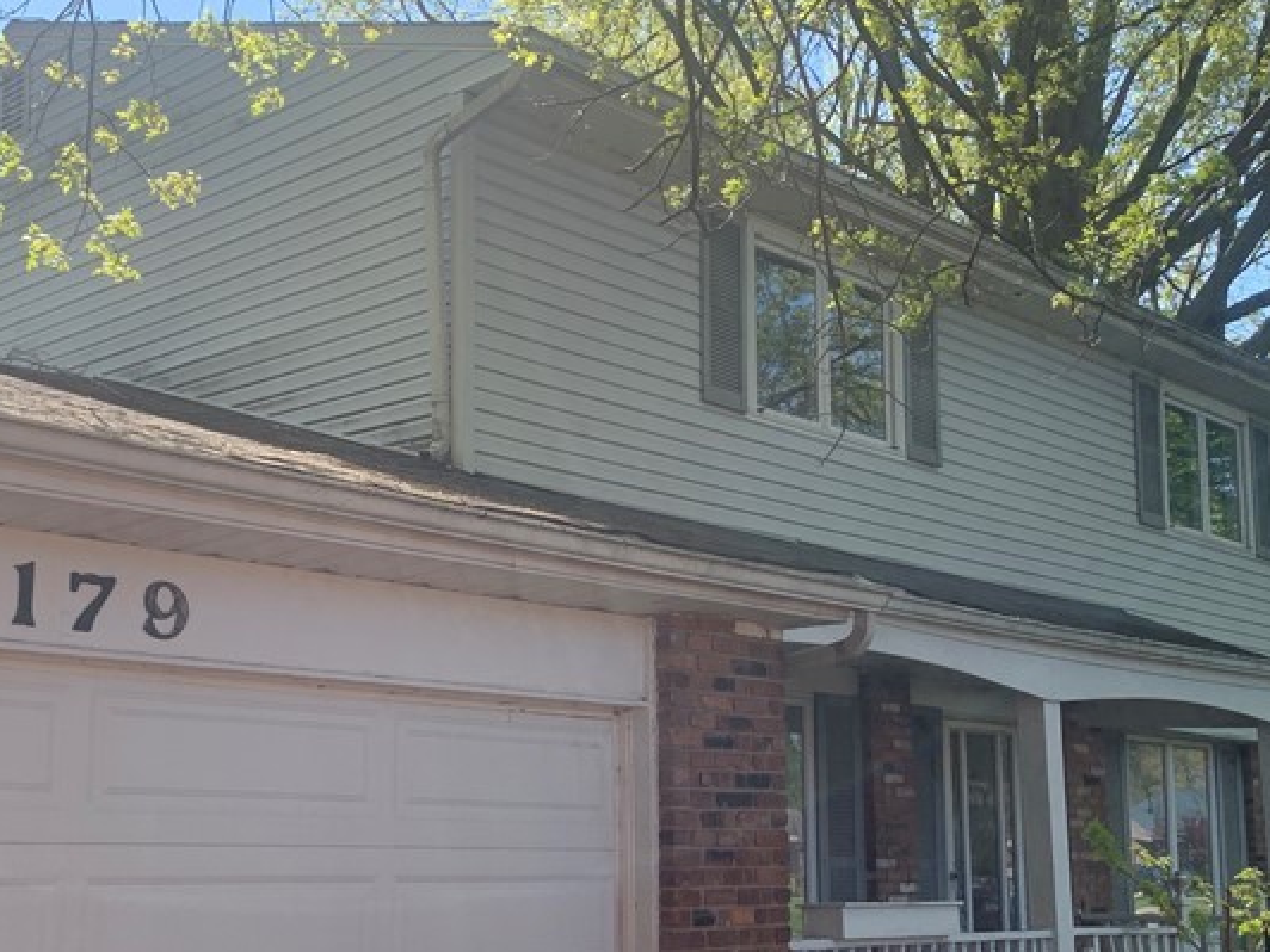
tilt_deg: +9.0
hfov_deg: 38.2
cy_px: 592
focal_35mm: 50
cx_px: 604
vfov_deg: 29.0
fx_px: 1834
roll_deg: +0.4
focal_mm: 4.25
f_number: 1.8
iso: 25
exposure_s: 1/815
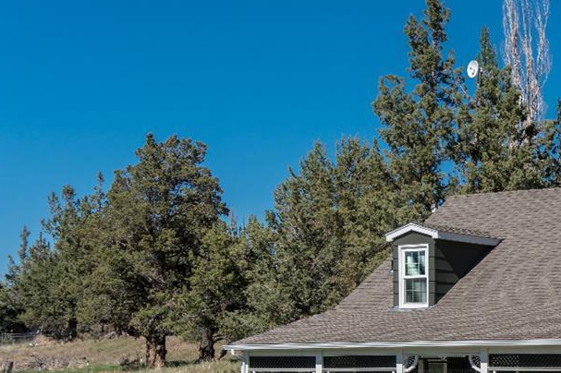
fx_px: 1386
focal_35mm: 89
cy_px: 410
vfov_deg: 15.0
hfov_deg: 21.3
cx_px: 674
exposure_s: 1/640
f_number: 8
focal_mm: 24
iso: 200
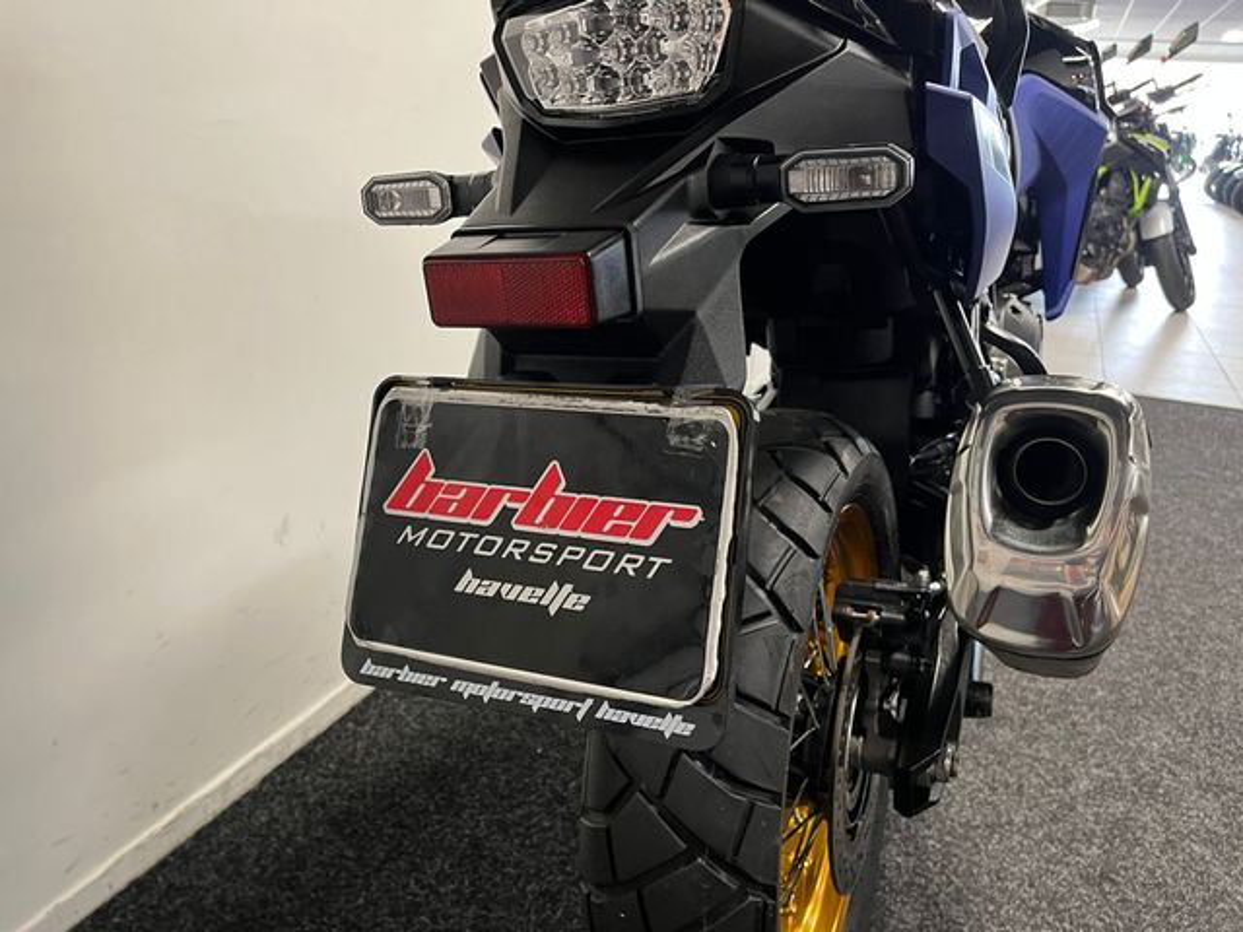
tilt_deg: -19.7
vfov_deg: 53.1
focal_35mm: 26
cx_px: 622
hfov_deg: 67.3
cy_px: 466
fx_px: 934
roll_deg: -2.3
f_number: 1.6
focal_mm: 5.1
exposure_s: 1/50
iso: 200
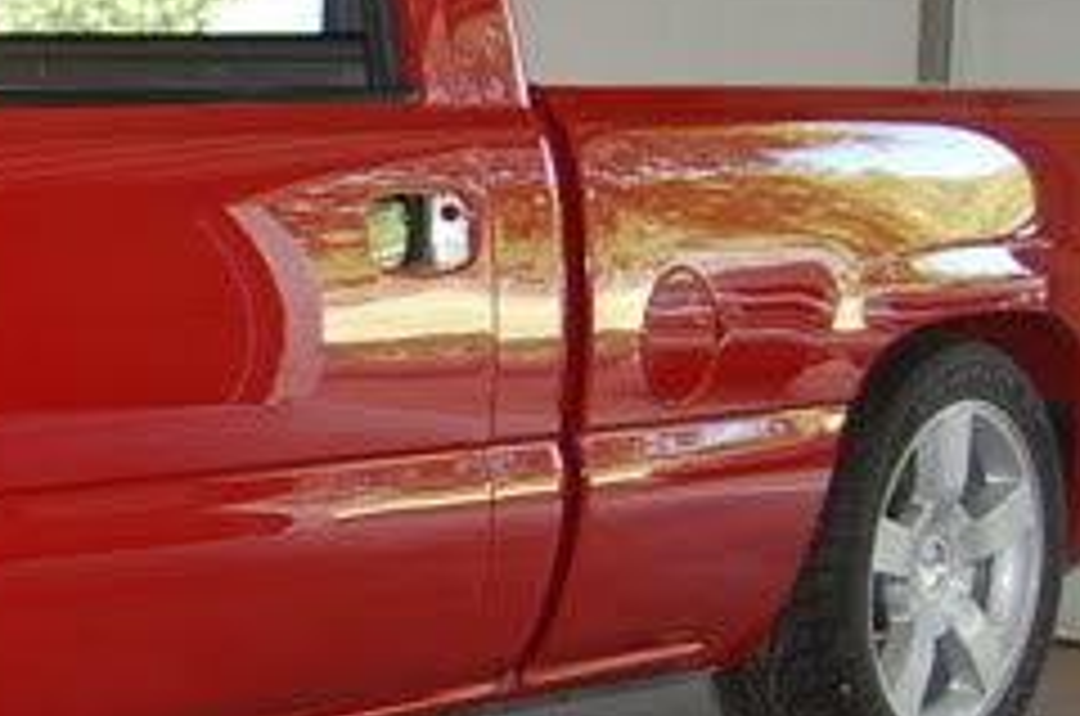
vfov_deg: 13.6
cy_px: 372
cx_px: -430
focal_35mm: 100
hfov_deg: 18.6
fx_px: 2994
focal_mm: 20
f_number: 3.8
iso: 400
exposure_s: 1/60
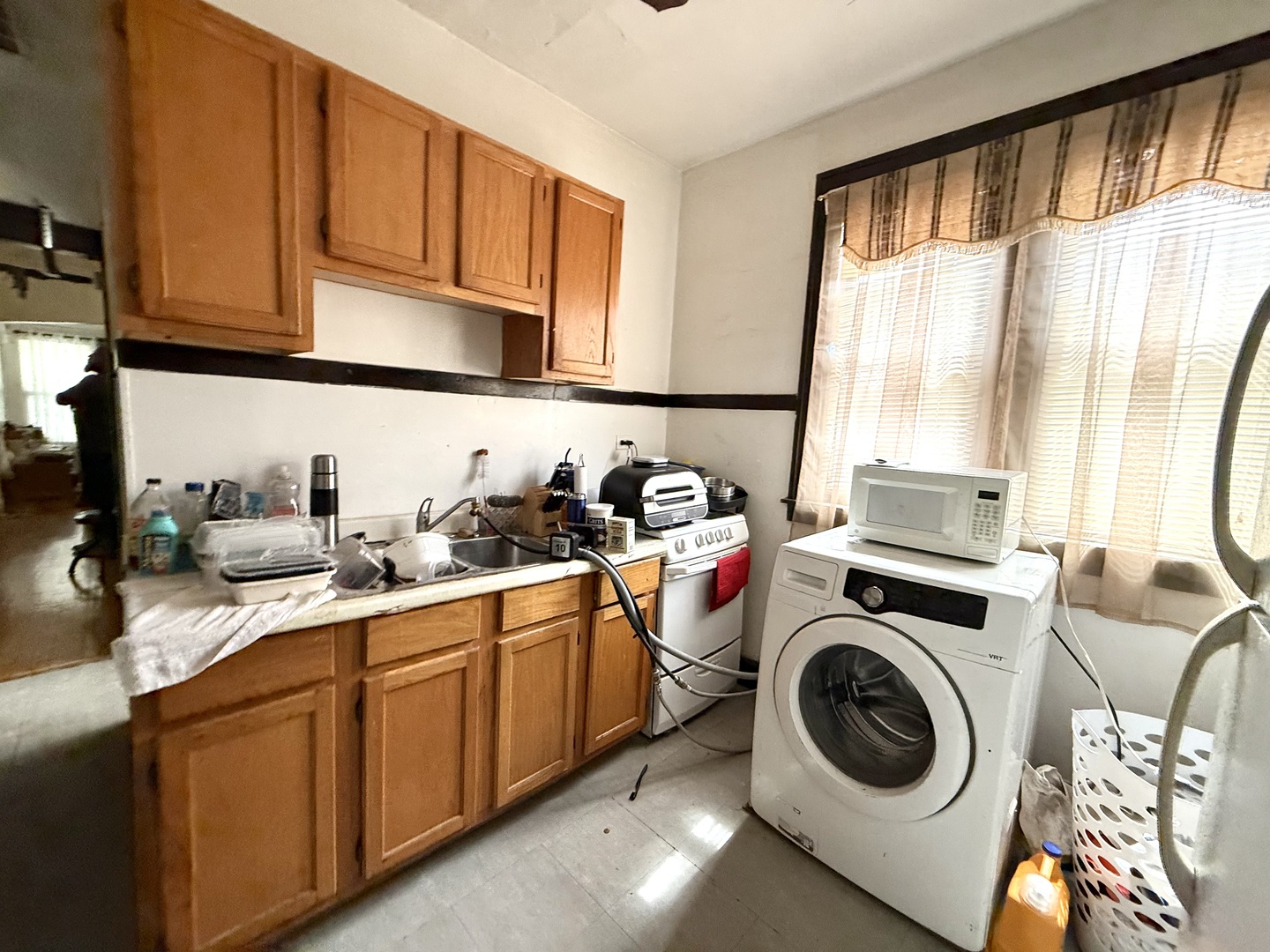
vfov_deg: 85.7
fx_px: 514
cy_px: 476
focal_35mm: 14
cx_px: 635
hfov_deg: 102.1
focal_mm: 2.22
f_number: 2.2
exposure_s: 1/99
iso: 160
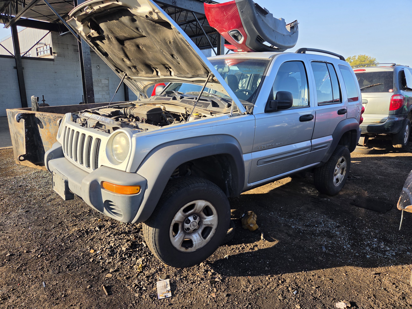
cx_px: 206
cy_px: 154
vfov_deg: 58.9
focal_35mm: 23
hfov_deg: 73.9
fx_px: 274
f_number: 1.8
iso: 80
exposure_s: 1/2289
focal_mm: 5.4
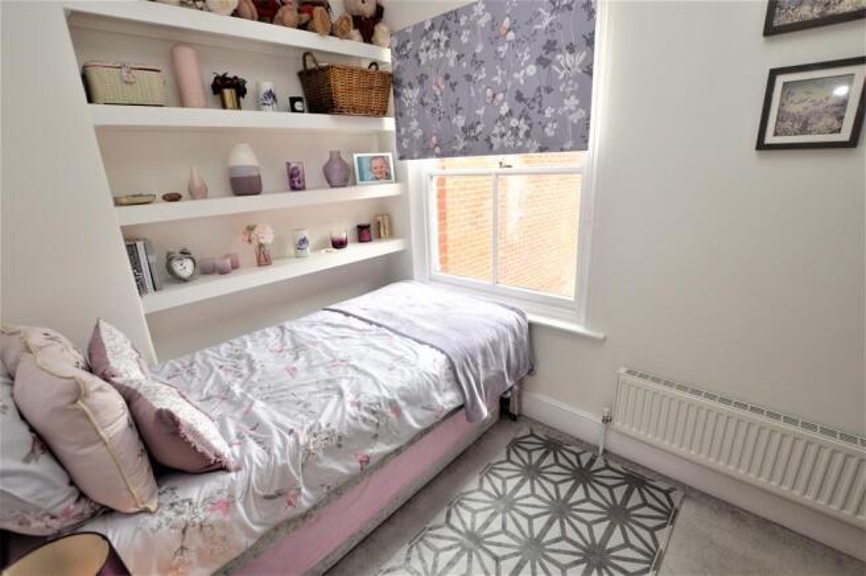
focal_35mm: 15
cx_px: 433
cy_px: 288
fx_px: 360
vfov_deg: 77.2
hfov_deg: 100.4
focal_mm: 10
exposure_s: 1/100
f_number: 5
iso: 400
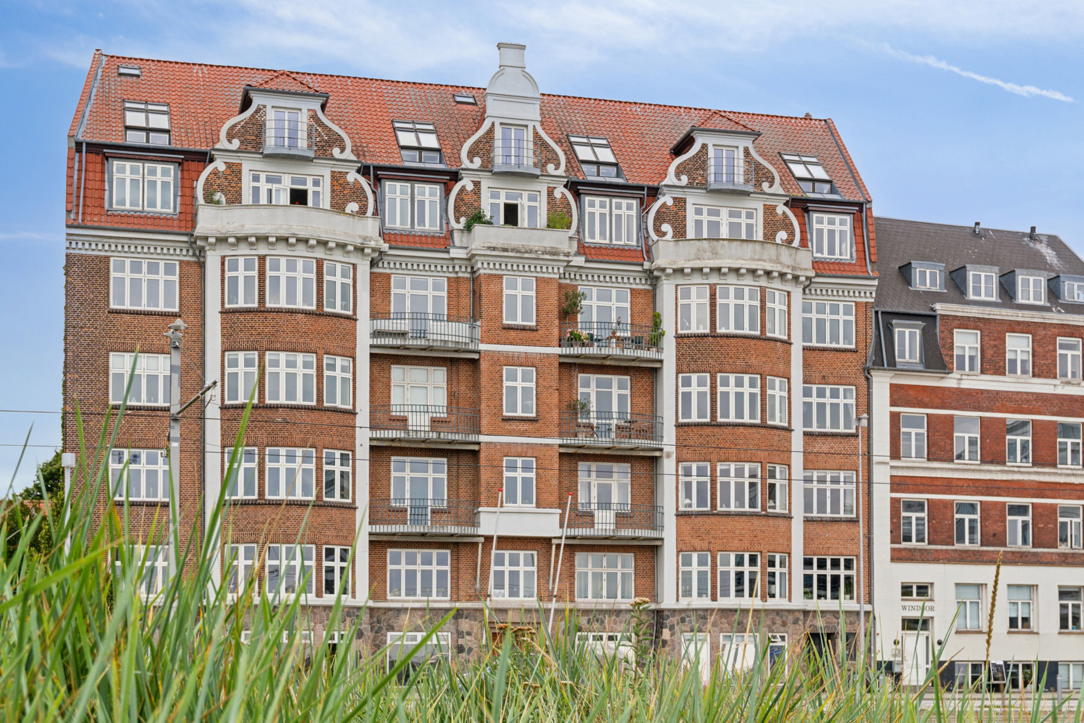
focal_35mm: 51
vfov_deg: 26.5
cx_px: 542
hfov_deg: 38.9
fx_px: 1535
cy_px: 362
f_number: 8
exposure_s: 1/200
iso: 200
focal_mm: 34
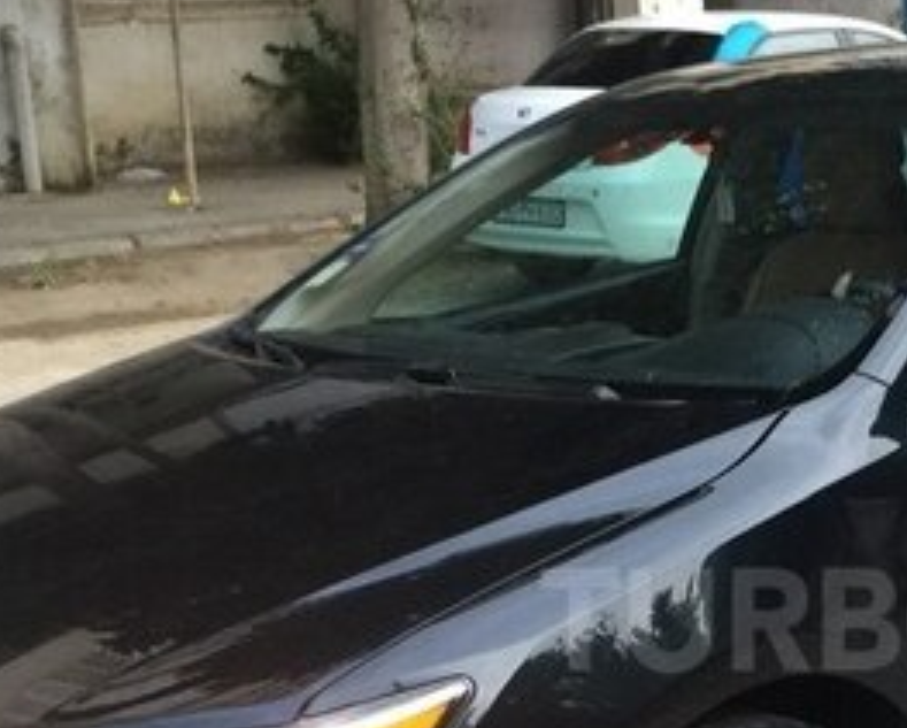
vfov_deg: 21.2
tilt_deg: -17.0
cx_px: 893
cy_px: 619
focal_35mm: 71
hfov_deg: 25.5
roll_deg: +0.6
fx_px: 1908
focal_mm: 4.15
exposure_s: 1/17
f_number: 2.2
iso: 100
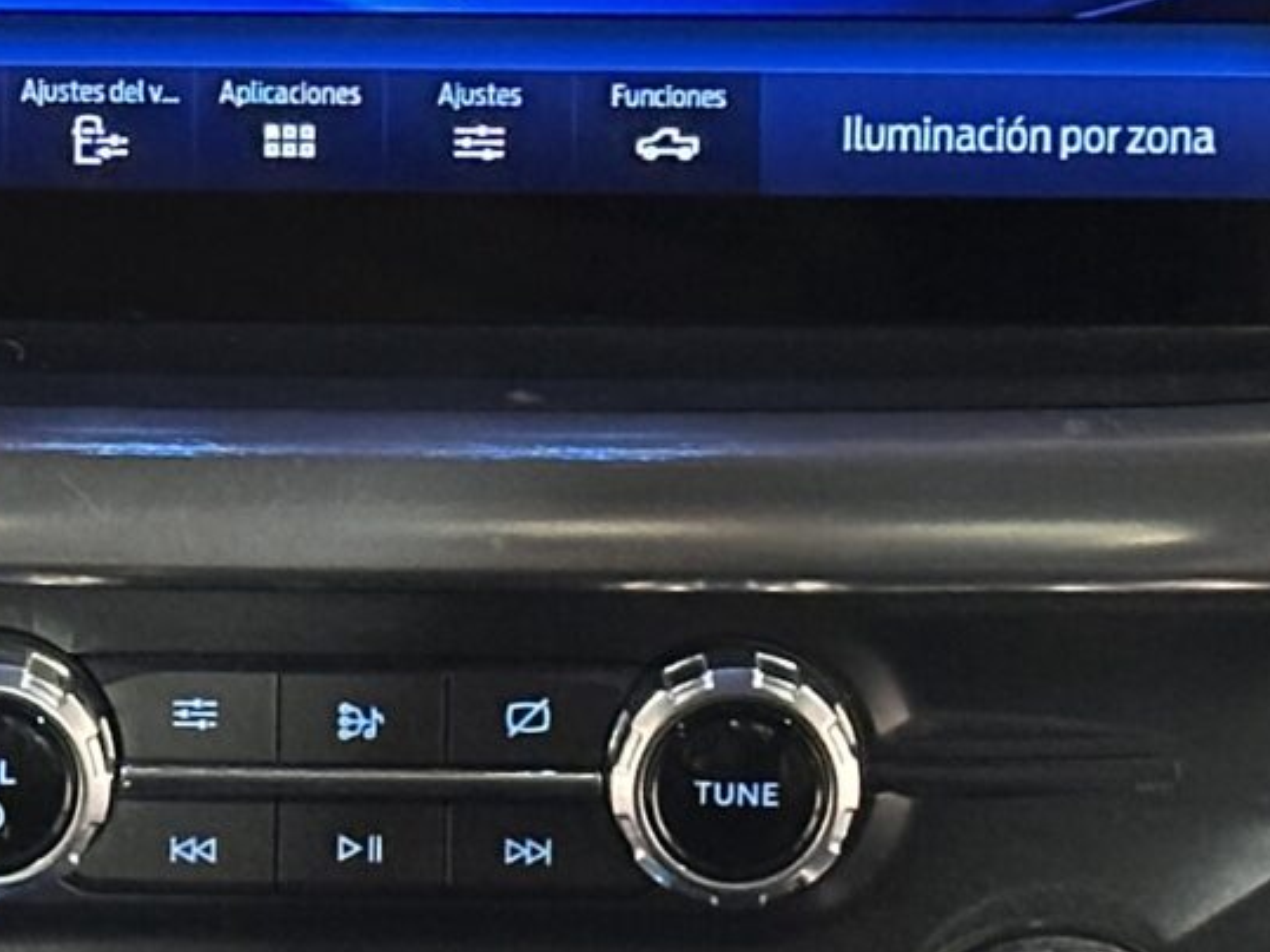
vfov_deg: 6.5
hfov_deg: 8.7
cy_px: 330
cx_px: 306
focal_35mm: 228
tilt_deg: -18.1
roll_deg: -0.7
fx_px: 8363
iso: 500
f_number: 1.78
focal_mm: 6.86
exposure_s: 1/25
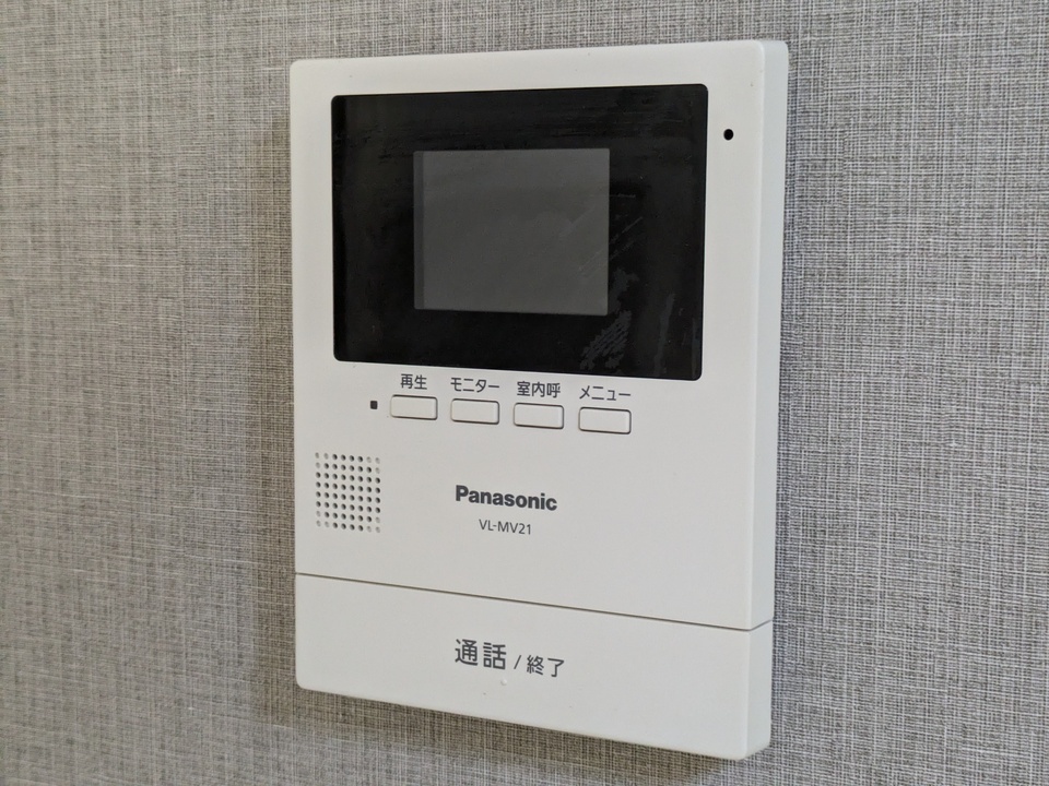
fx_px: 1545
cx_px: 524
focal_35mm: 51
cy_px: 393
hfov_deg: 37.5
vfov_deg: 28.6
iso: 421
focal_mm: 5.43
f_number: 1.89
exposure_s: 1/60
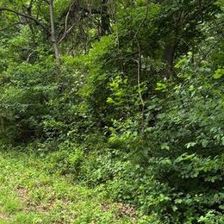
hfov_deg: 29.0
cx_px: 95
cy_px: 125
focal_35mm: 59
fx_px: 432
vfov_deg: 29.0
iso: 160
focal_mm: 5.96
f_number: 1.6
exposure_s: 1/60
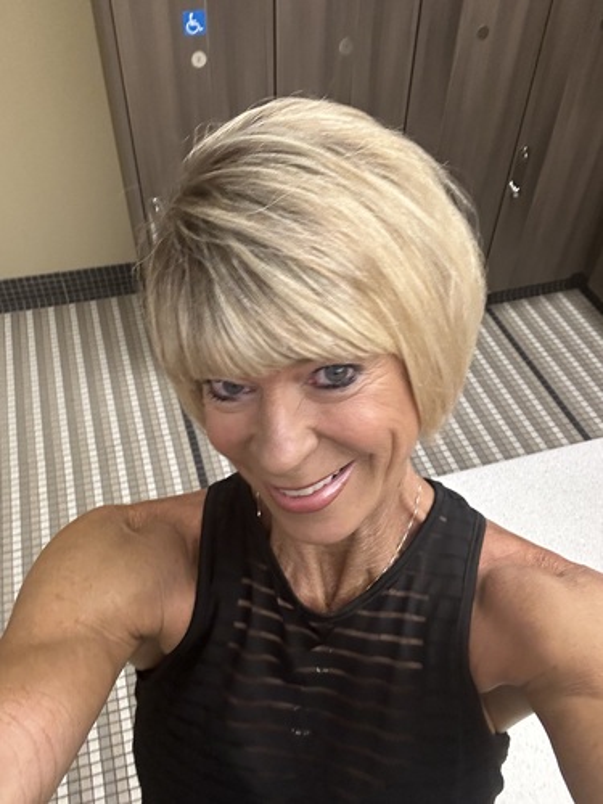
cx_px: 302
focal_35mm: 30
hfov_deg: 46.8
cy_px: 402
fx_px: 697
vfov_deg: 60.0
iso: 200
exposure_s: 1/40
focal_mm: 2.69
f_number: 1.9
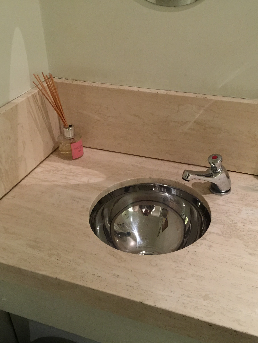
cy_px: 171
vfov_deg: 47.9
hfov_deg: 36.8
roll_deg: +1.1
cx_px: 141
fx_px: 388
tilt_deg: -32.4
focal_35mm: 39
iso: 125
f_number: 2.2
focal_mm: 4.15
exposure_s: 1/17
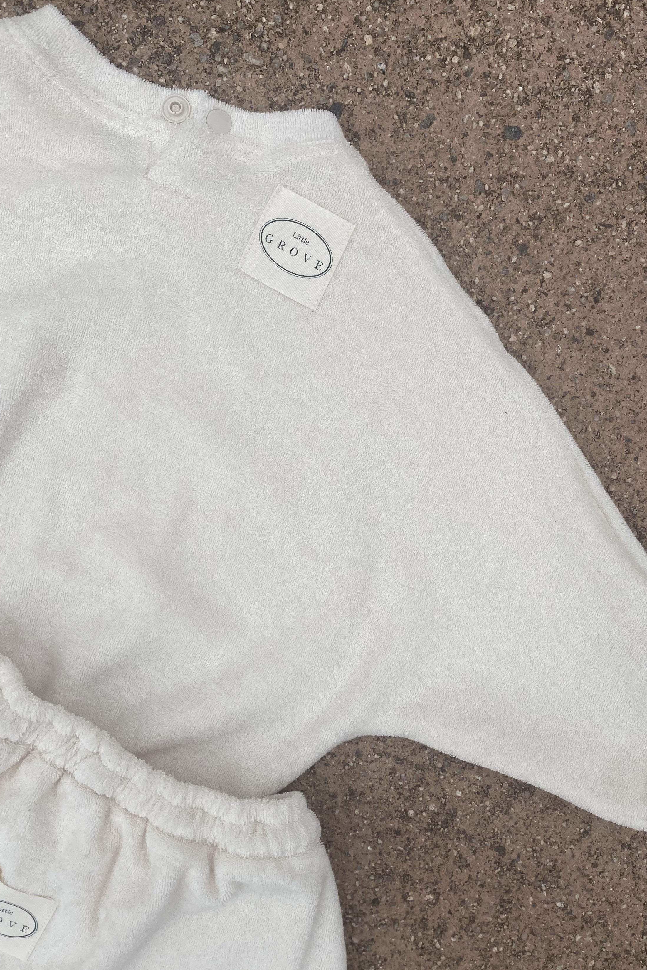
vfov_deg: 57.2
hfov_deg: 39.9
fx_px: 889
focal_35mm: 33
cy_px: 504
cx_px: 355
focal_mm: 4.25
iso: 32
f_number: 1.8
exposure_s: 1/942
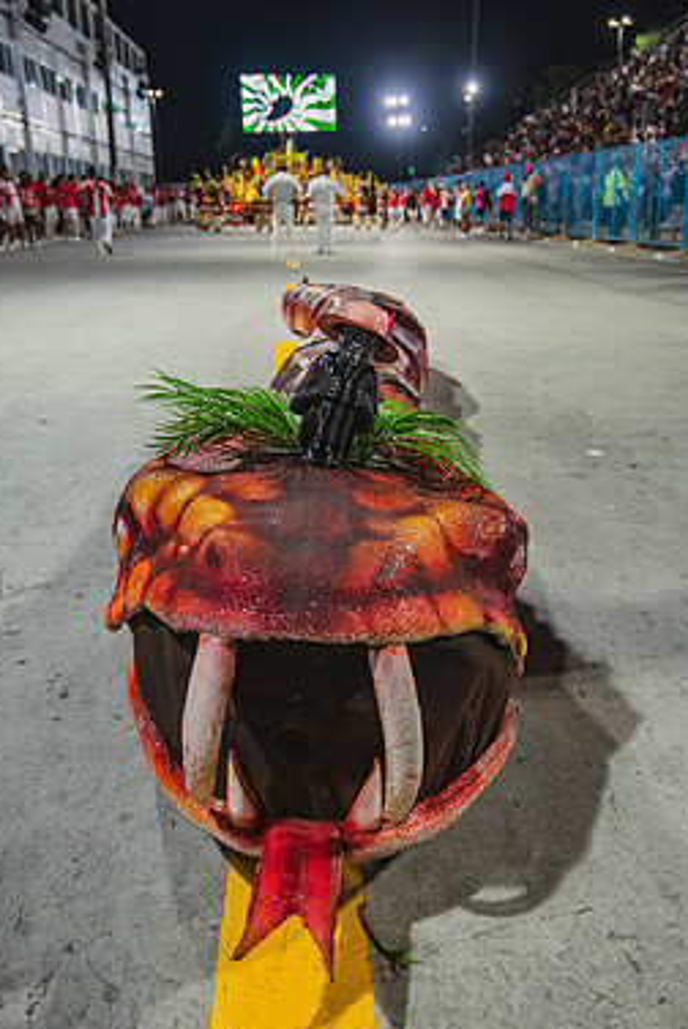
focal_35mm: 31
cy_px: 483
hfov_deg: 42.4
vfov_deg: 60.2
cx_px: 347
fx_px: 887
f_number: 4
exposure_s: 1/320
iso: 1600
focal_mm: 26
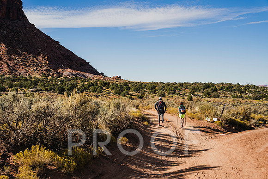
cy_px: 90
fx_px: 357
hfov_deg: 41.1
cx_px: 134
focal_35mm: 48
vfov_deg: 28.1
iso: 100
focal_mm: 48
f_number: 5.6
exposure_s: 1/500
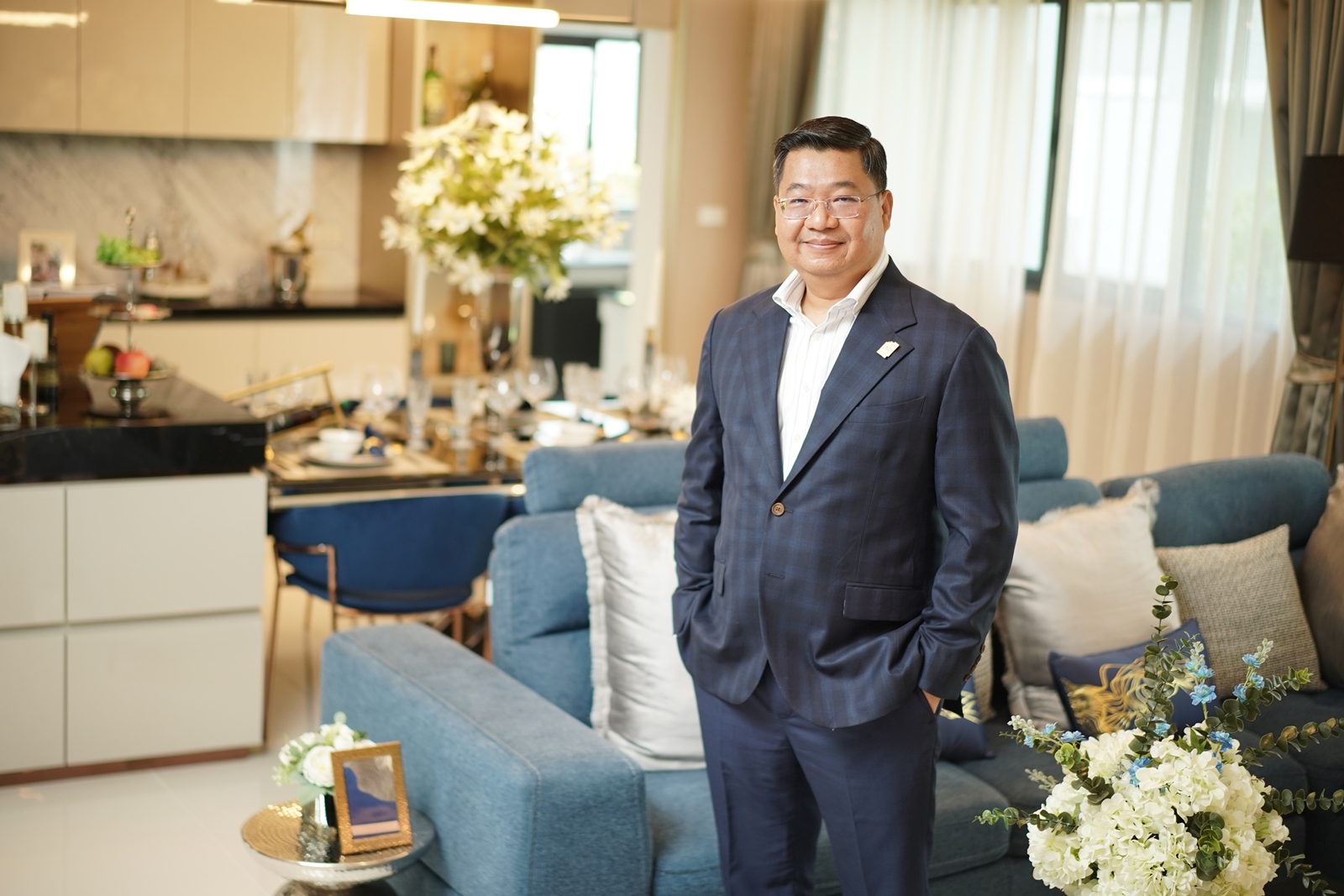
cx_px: 672
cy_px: 448
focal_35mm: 55
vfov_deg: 24.6
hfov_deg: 36.2
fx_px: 2053
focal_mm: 55
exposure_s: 1/200
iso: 250
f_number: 1.8
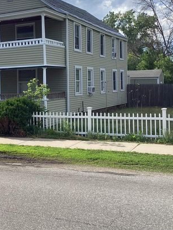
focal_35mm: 51
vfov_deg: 37.3
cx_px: 50
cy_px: 88
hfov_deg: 28.3
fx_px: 340
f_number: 2.4
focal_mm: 3.3
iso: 25
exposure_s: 1/637
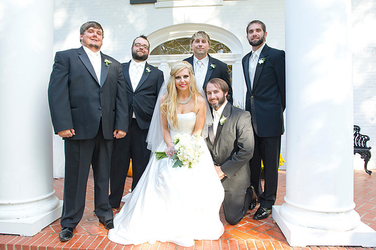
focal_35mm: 26
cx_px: 188
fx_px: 271
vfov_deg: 49.5
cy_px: 125
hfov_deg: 69.4
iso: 500
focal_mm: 26
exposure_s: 1/160
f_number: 5.6
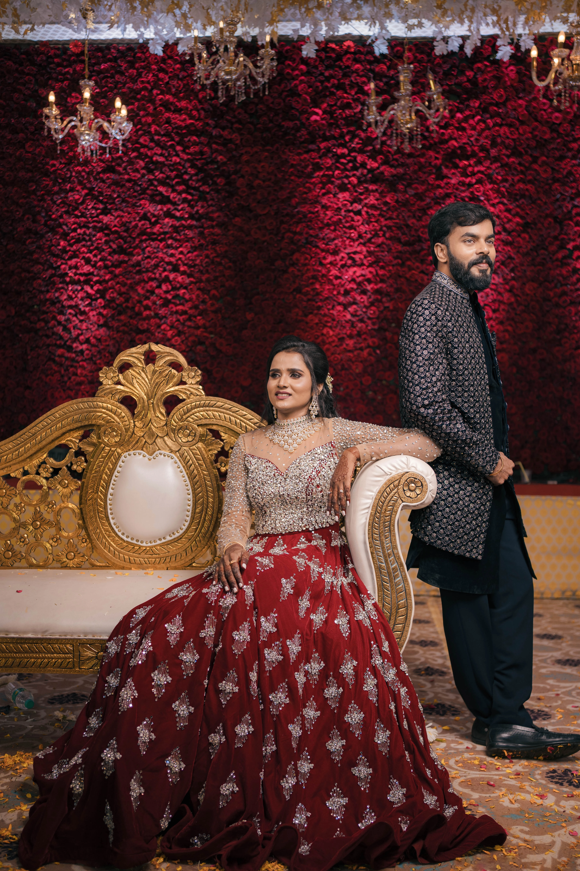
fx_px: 870
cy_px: 441
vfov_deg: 53.1
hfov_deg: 36.9
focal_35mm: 36
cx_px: 298
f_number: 2.5
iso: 100
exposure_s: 1/320
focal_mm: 35
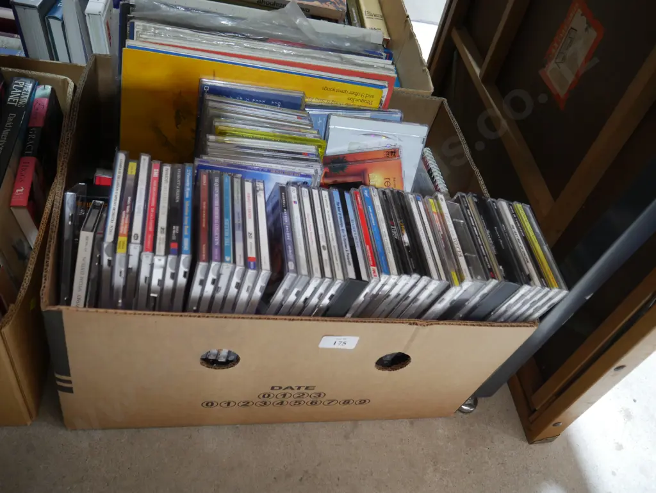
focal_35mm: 30
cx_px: 328
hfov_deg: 59.9
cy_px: 246
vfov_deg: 46.8
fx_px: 569
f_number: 3.6
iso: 1000
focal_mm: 15
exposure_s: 1/60
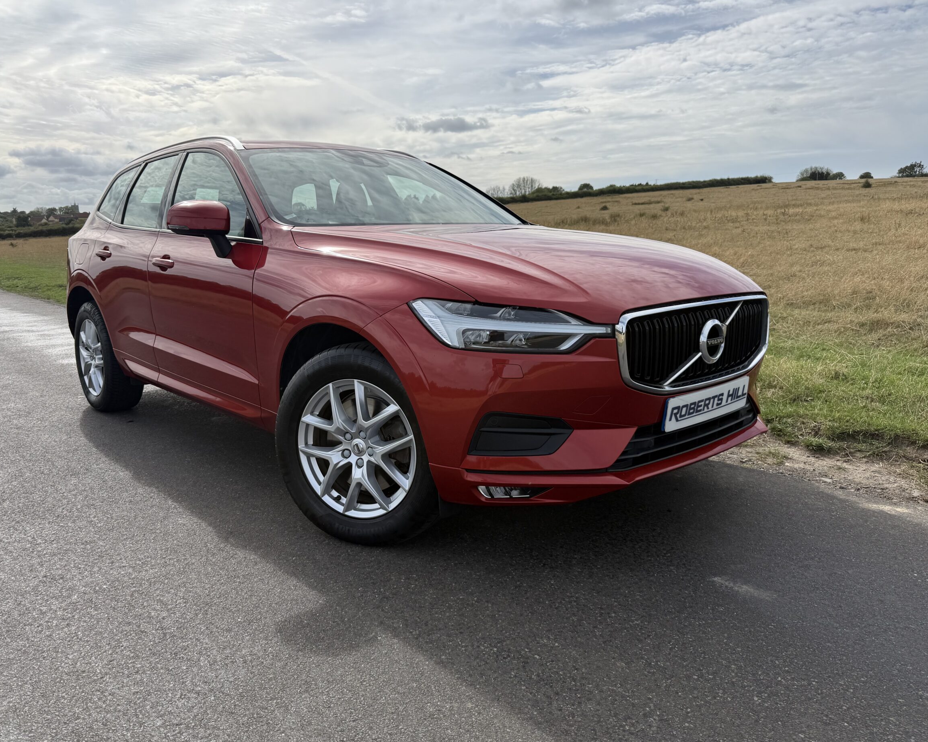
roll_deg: +0.6
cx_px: 434
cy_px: 366
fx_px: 714
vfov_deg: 54.9
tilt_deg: -11.8
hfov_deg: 66.0
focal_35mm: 26
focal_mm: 6.76
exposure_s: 1/6173
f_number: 1.78
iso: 80
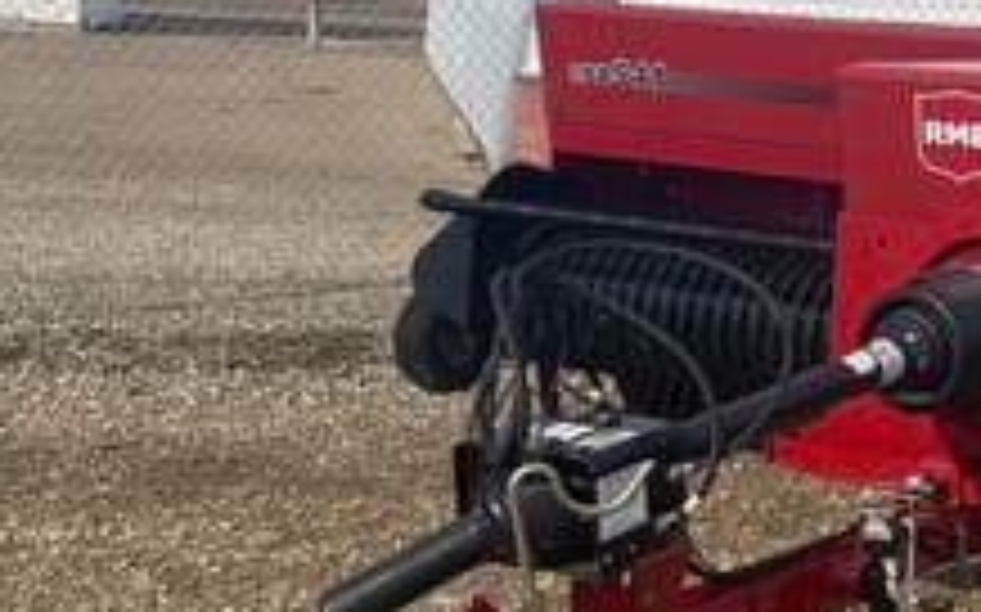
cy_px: 410
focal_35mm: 76
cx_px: 958
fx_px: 2031
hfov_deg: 25.9
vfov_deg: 17.1
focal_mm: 4.2
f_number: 1.6
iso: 32
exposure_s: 1/6897
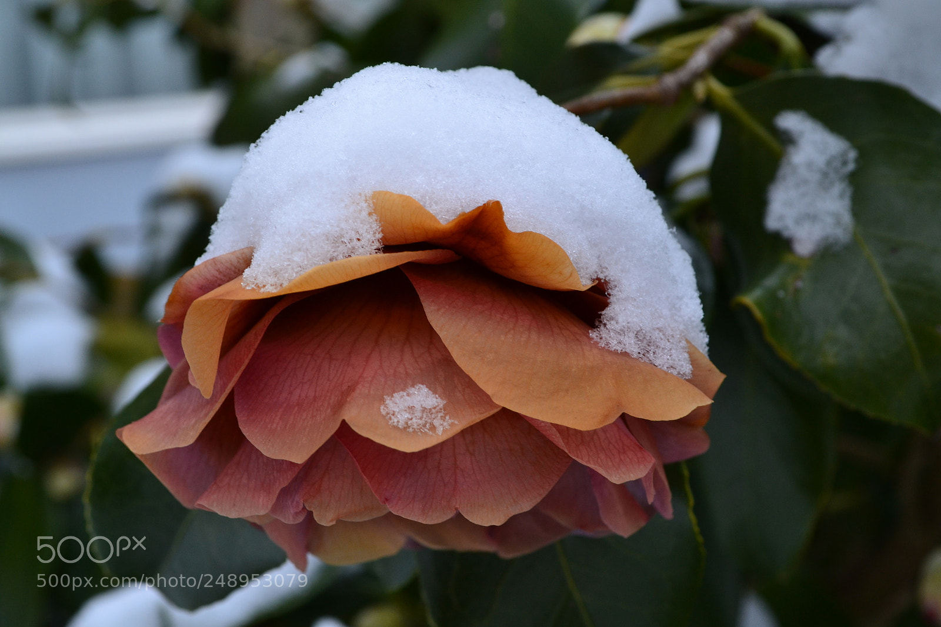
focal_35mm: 68
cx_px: 470
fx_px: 1764
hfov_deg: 29.9
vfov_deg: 20.2
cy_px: 314
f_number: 9
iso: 400
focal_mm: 45
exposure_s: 1/160
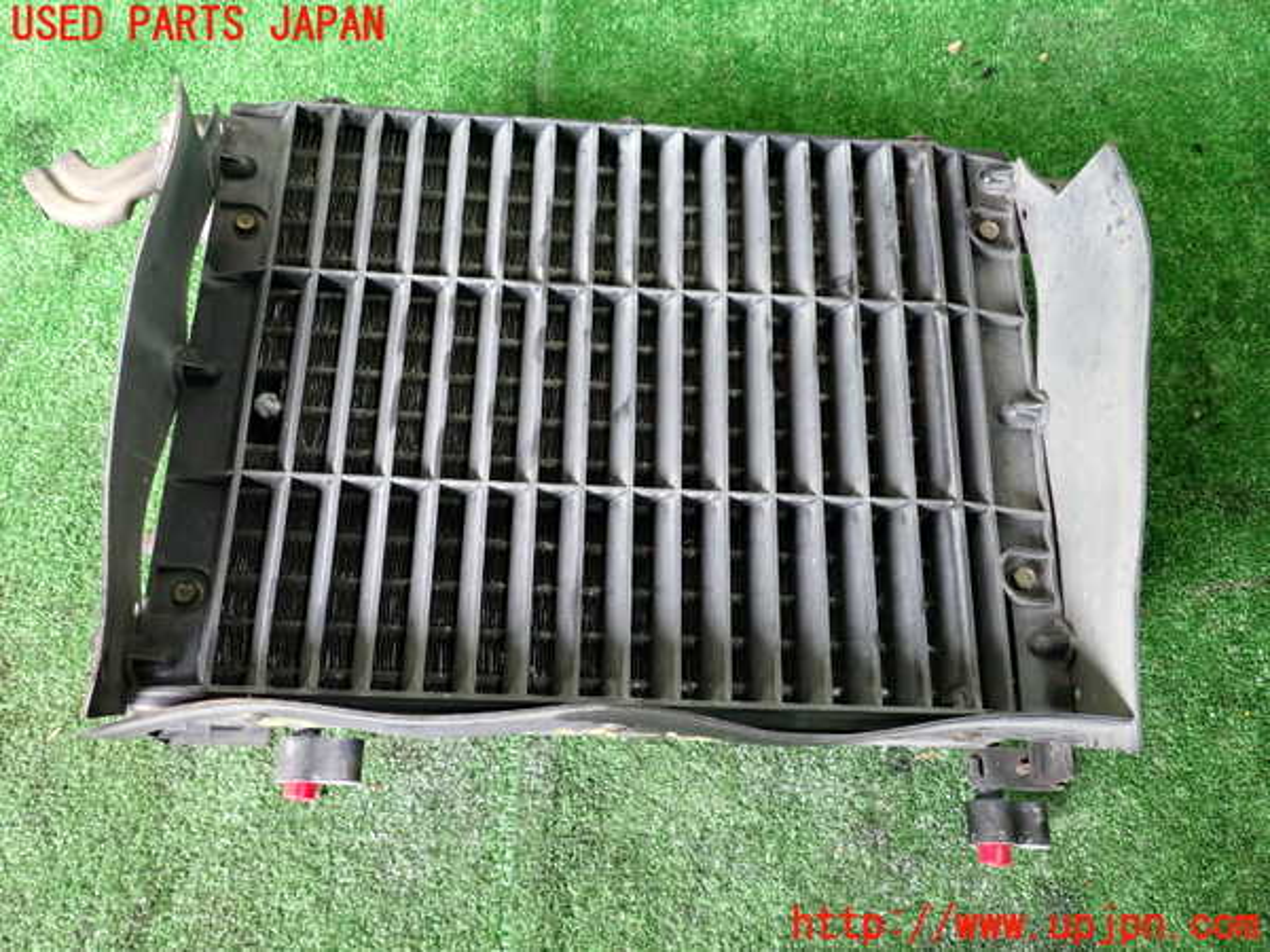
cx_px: 635
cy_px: 476
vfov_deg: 46.8
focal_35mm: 30
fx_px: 1101
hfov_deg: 60.0
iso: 320
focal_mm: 5.4
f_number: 2.3
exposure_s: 1/30
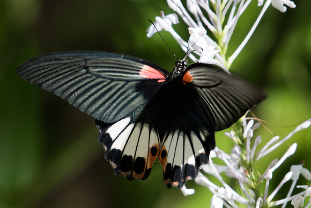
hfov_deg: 1.8
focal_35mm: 1157
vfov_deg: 1.2
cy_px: 132
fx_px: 10001
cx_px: 173
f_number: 6.3
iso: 800
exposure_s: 1/320
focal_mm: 400
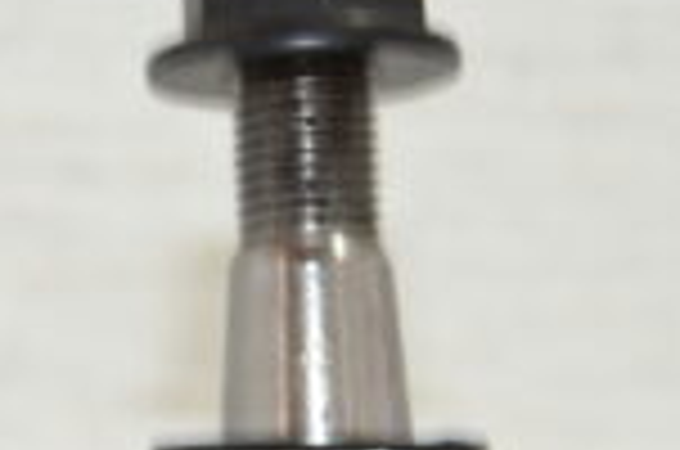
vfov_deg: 6.9
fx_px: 3694
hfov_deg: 10.5
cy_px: 567
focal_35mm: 196
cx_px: 70
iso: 200
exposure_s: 1/13
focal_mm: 32
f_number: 4.5
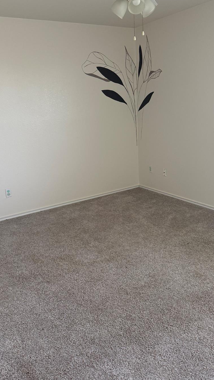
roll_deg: +3.1
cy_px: 186
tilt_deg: -14.6
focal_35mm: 30
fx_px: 303
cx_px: 108
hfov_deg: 38.9
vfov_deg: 64.3
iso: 200
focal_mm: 6.76
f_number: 1.78
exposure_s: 1/72
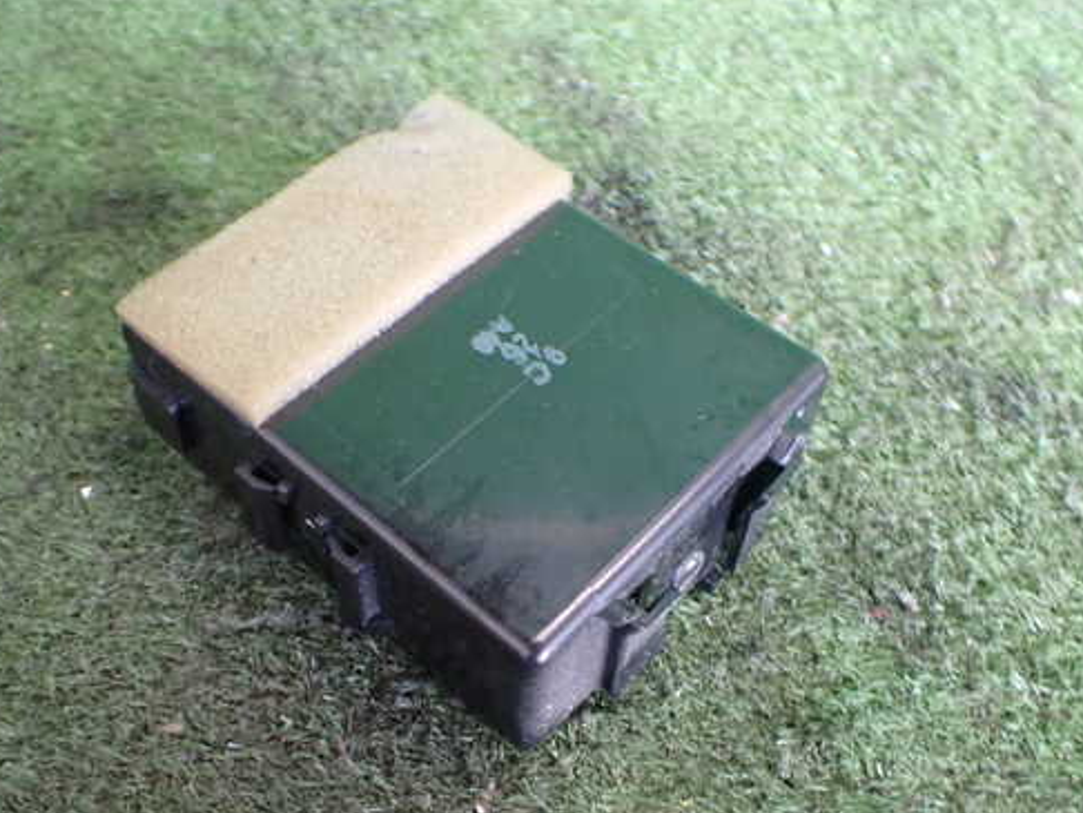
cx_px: 492
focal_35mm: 37
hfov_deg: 50.1
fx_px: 1158
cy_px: 441
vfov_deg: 38.7
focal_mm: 5.4
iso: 800
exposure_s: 1/80
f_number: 2.3
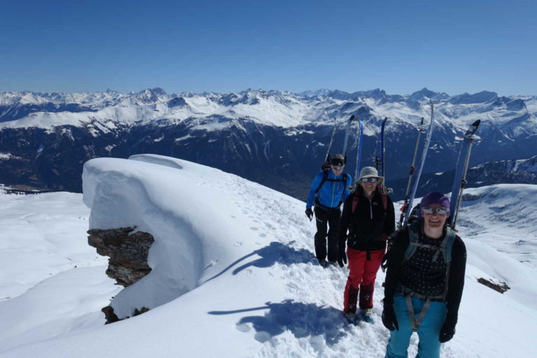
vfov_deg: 53.1
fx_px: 358
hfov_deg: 73.7
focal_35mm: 24
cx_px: 268
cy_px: 179
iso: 80
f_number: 4.5
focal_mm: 8.8
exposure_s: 1/320
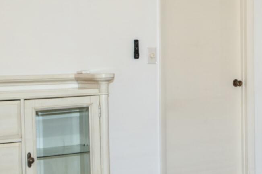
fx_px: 604
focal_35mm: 83
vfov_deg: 16.4
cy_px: 53
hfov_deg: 22.3
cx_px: 327
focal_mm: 18
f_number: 10
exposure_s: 1/30
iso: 1600
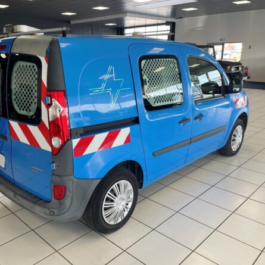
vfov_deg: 52.5
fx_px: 268
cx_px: 108
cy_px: 132
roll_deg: +0.2
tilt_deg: -15.2
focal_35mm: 31
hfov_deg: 52.2
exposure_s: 1/121
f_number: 1.6
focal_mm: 4.2
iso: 50
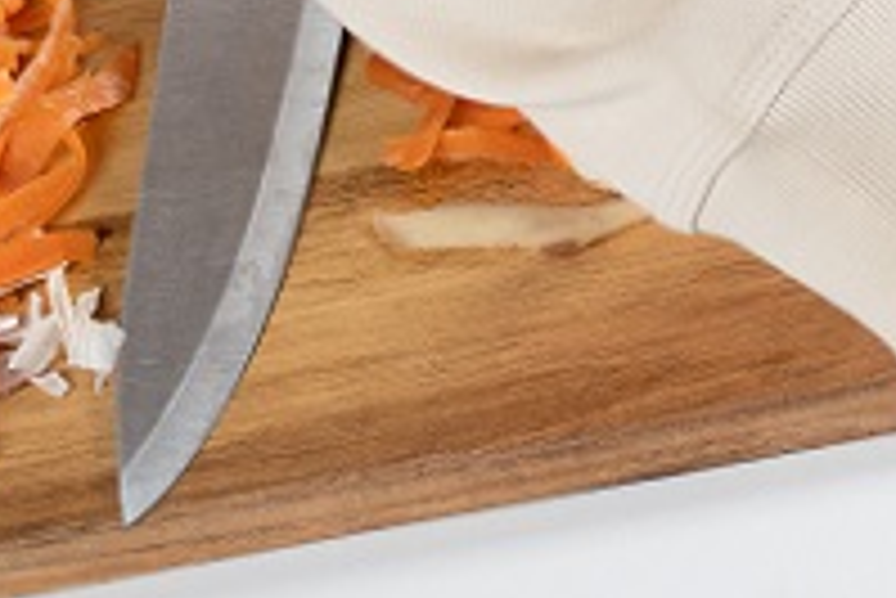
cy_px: -465
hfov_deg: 7.8
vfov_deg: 5.4
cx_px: 1774
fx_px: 6251
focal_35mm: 251
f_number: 3.2
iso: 640
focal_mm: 44
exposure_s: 1/160
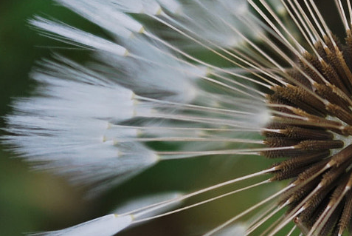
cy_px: 120
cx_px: 342
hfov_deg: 7.4
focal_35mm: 277
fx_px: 2708
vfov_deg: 5.0
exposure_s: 1/125
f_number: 5.6
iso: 110
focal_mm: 55
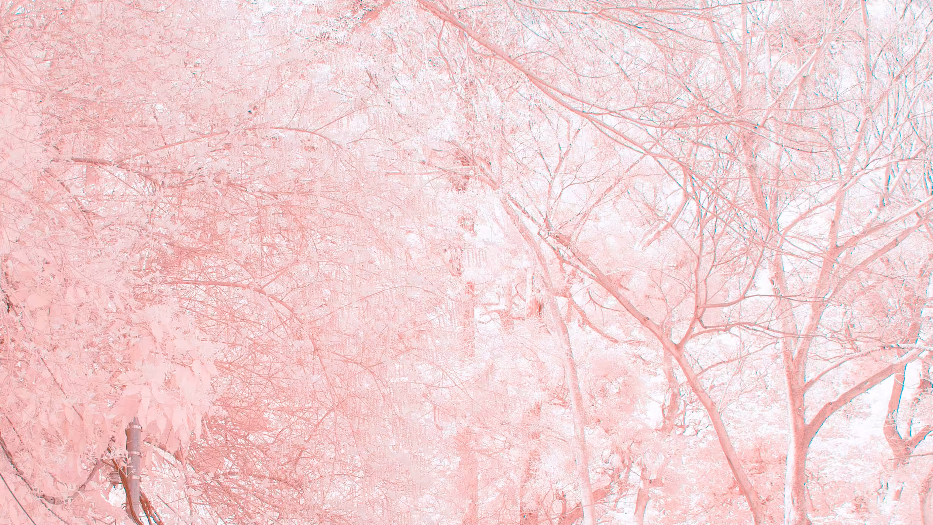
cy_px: 396
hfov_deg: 22.6
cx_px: 326
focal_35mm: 94
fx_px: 2326
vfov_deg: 12.8
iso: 100
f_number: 5.6
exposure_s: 1/100
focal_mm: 28
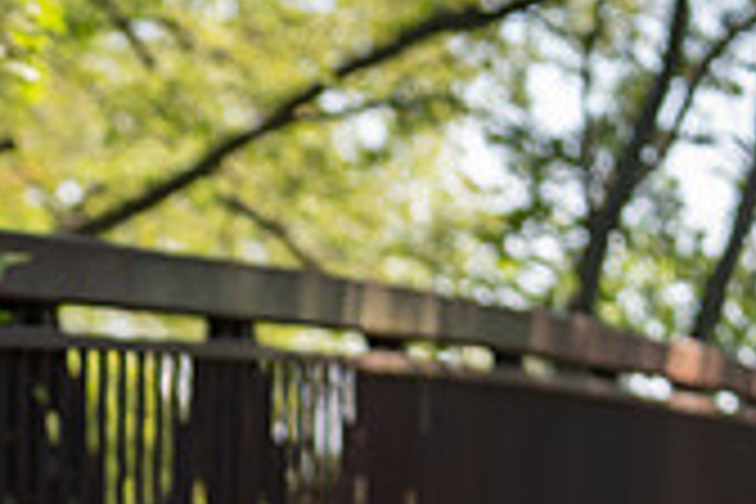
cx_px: -261
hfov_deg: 8.4
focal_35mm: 241
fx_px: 5061
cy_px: 677
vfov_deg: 5.7
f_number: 2.8
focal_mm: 70
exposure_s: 1/320
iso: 100
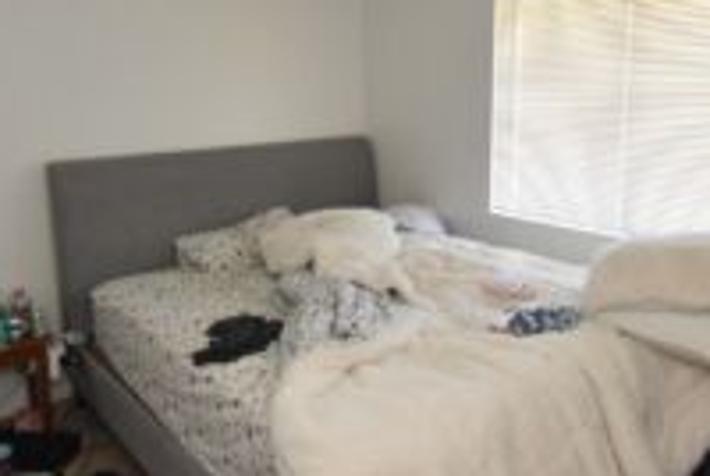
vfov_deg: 43.2
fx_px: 593
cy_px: 162
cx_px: 351
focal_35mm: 30
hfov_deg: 61.9
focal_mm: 10
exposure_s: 1/80
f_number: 4
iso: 1600
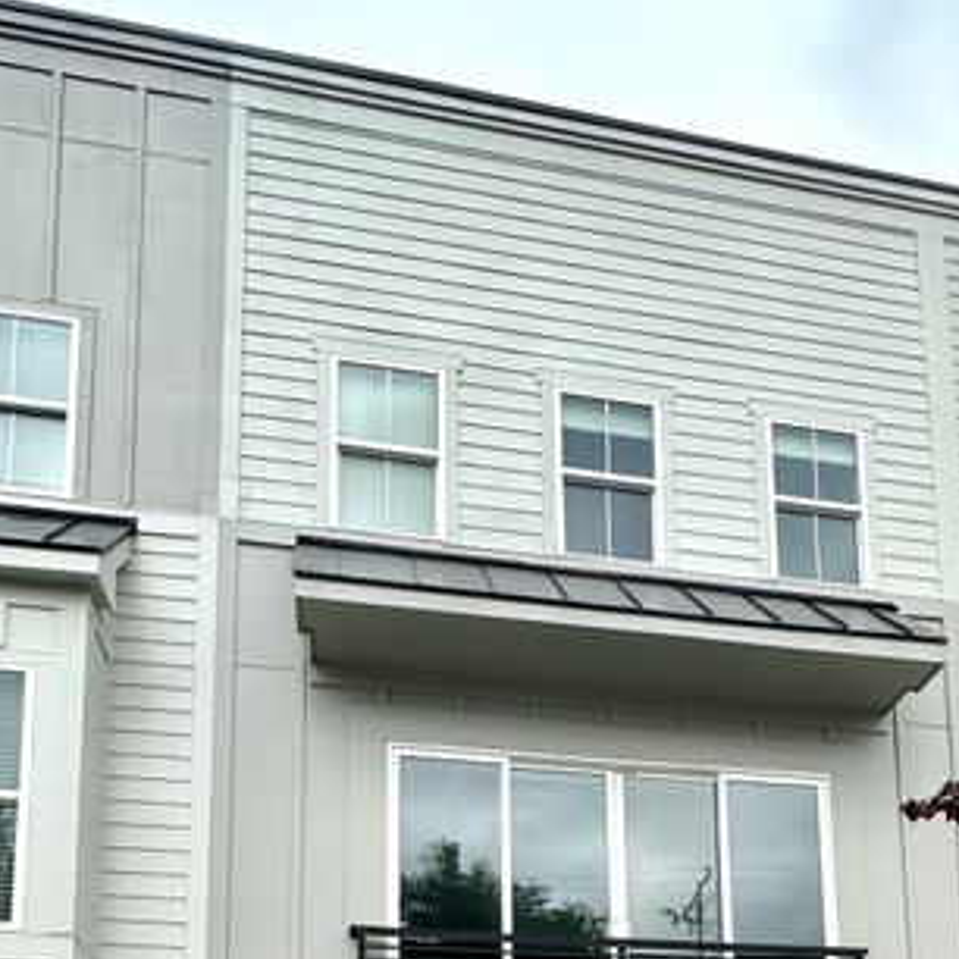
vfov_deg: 45.4
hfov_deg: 58.8
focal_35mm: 27
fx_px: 846
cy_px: 1039
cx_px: 548
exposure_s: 1/1006
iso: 50
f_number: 2.2
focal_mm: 2.22
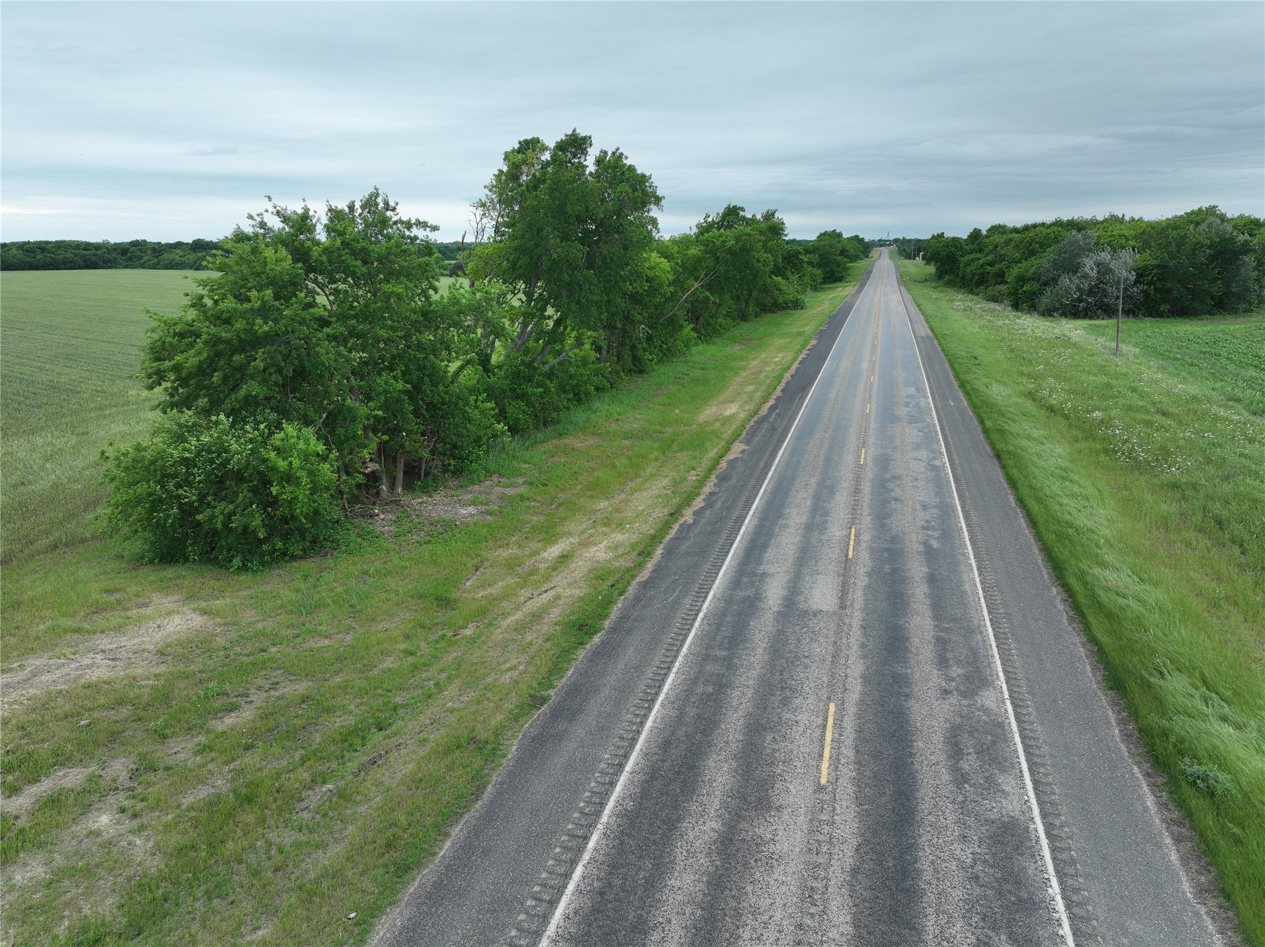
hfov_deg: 71.6
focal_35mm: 24
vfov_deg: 56.8
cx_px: 632
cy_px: 474
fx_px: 877
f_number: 2.8
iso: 120
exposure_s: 1/640
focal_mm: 12.29
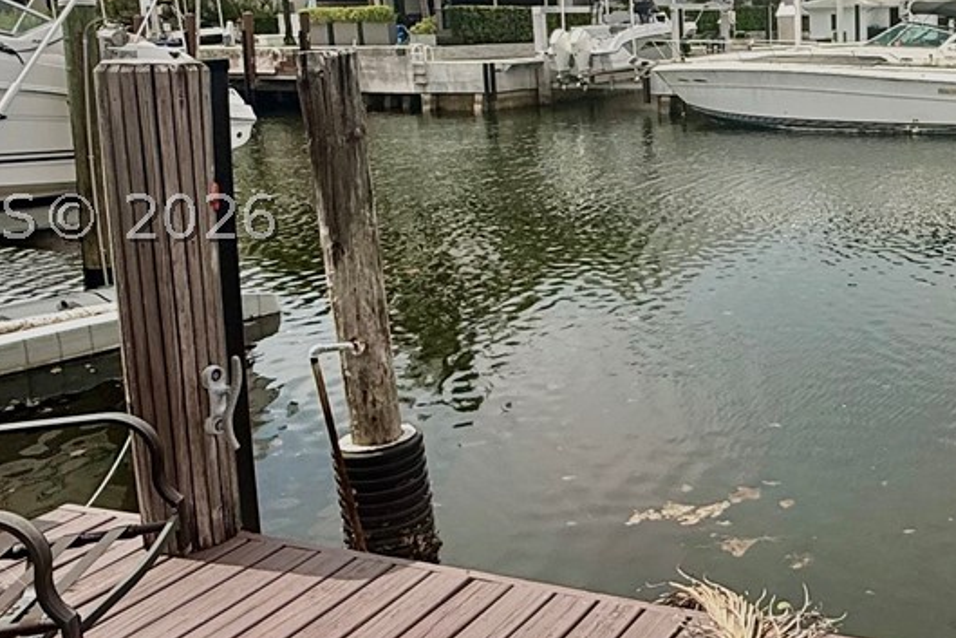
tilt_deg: -8.6
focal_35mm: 44
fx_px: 1169
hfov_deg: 41.5
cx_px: 831
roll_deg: +2.1
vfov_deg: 30.3
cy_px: 217
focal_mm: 2.22
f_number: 2.2
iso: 50
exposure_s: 1/2092
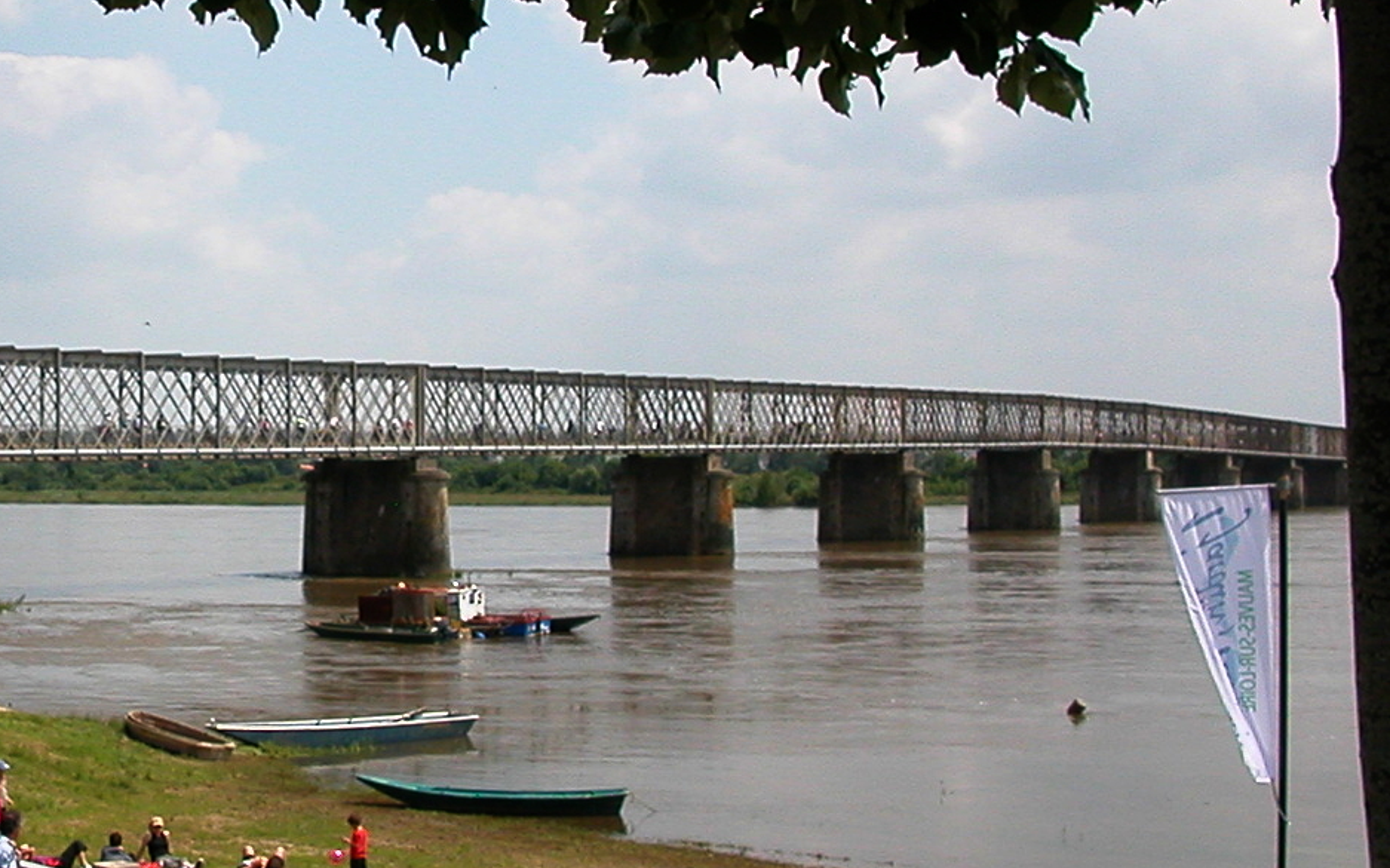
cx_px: 231
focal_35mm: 67
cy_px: 421
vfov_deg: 19.4
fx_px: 2537
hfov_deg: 29.8
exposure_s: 1/742
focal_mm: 5.6
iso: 100
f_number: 4.5
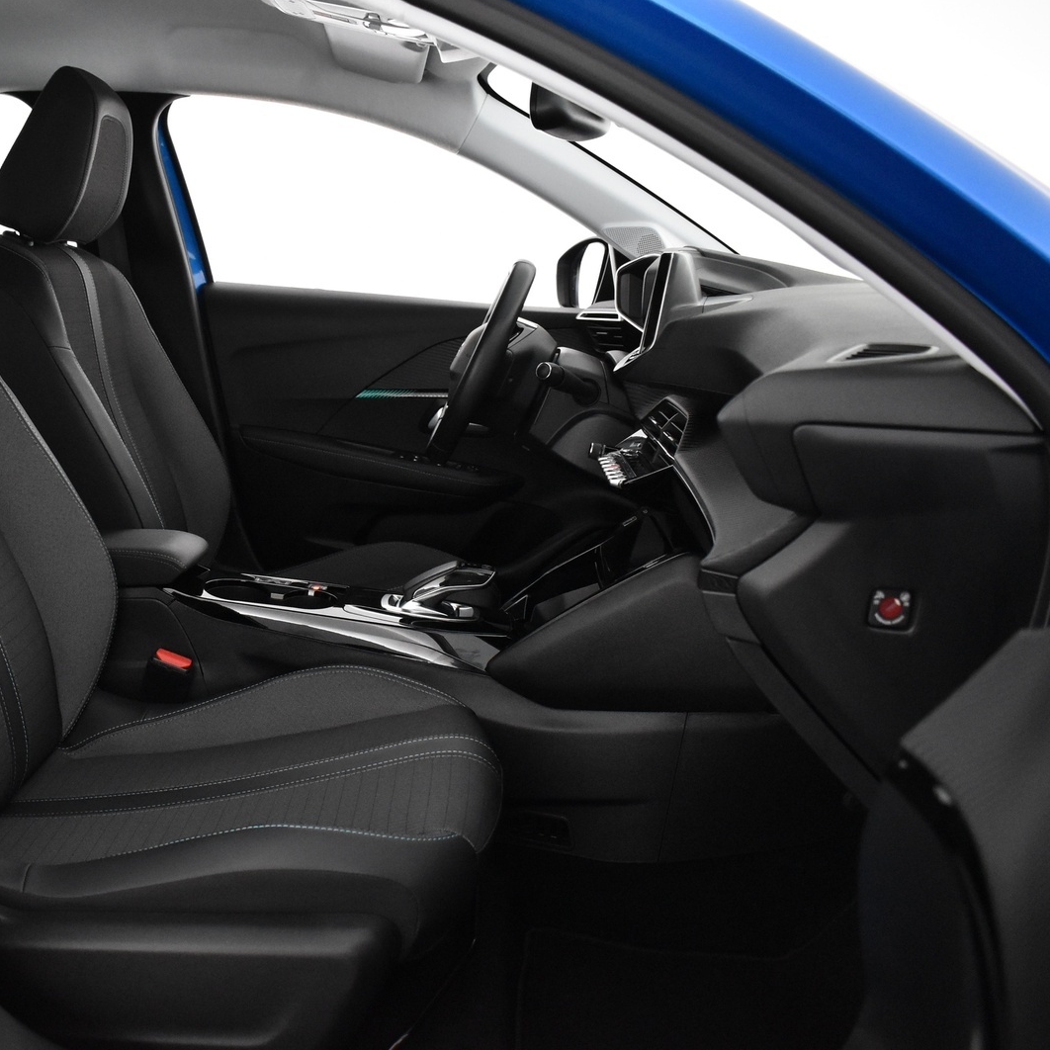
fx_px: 1201
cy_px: 523
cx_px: 284
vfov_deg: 47.2
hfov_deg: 45.8
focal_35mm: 35
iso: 3200
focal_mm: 18
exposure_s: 1/60
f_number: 4
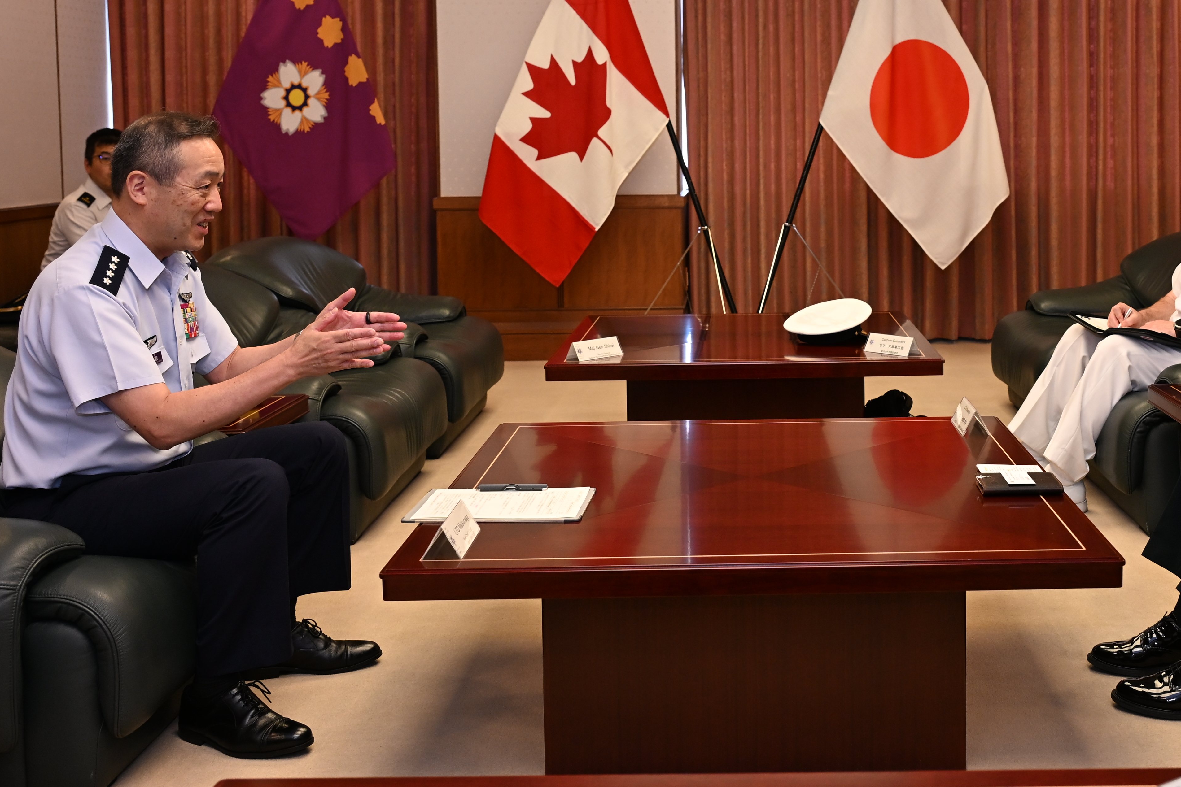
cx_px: 797
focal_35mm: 46
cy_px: 223
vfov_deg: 28.9
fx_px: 1509
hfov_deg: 42.1
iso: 1000
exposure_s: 1/200
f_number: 4
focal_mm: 29
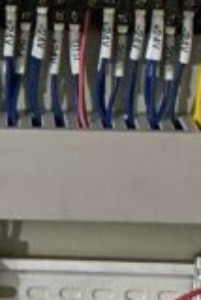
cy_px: -64
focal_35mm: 193
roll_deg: -1.9
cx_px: 23
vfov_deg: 10.5
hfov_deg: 7.1
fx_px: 1613
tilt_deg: -1.3
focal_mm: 3
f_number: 1.8
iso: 250
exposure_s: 1/33
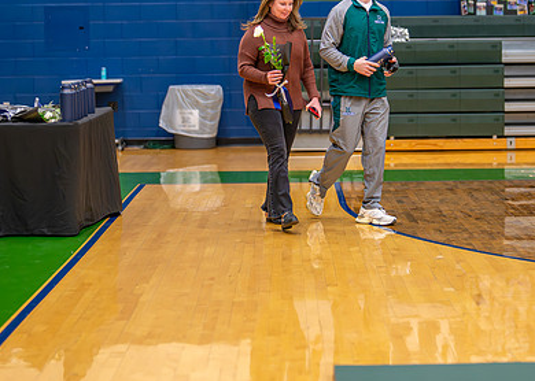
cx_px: 313
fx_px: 1670
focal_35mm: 110
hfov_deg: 18.2
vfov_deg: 13.0
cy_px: 81
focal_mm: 50
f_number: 1.2
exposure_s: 1/800
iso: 1000
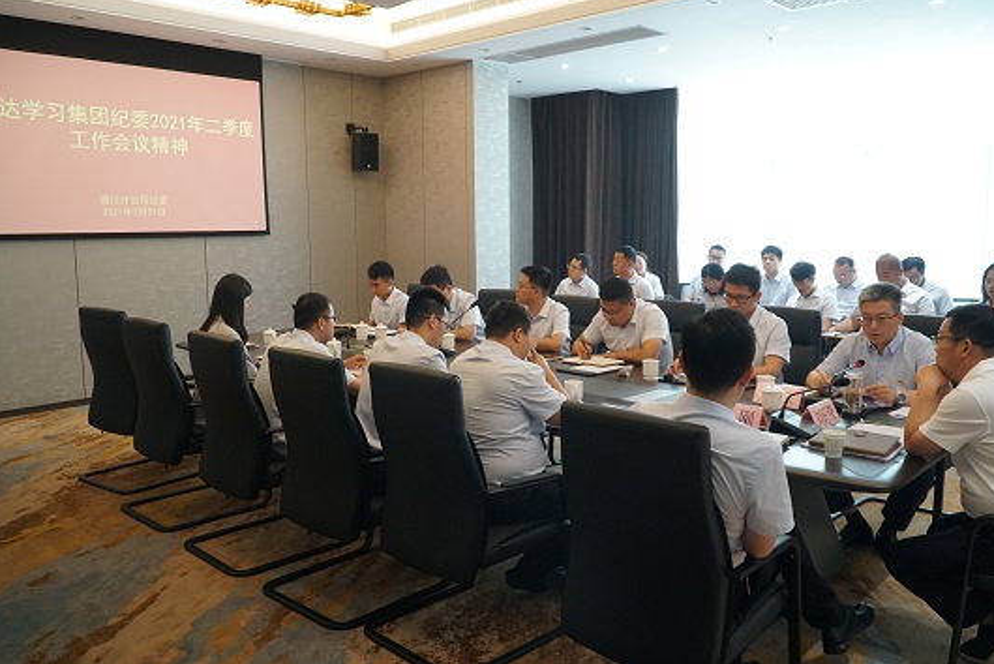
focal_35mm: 28
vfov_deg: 46.5
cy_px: 324
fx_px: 773
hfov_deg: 65.4
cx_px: 499
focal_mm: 18
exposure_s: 1/160
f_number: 4
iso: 2500
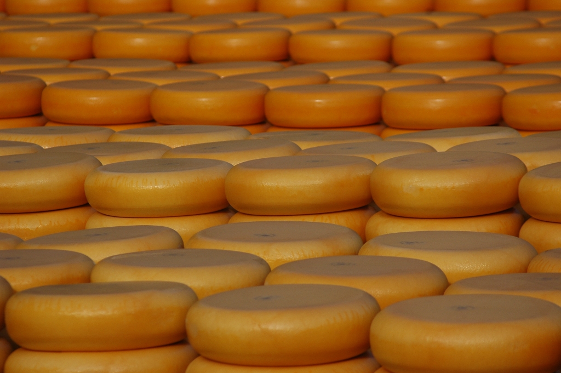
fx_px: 4671
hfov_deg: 6.9
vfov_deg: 4.6
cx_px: 280
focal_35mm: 300
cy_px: 186
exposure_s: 1/500
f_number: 5.6
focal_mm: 200
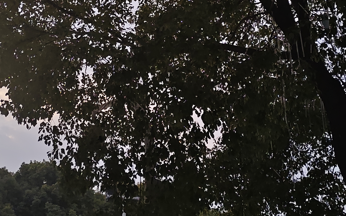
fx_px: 613
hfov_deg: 31.5
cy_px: 2
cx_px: 153
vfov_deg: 19.5
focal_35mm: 65
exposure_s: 1/988
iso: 71
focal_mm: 5.56
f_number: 1.88
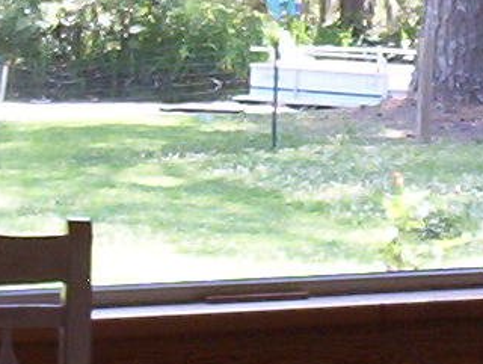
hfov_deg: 9.9
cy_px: 85
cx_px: 429
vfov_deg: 7.5
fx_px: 2781
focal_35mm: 199
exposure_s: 1/40.8
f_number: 4.5
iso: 100
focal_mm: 6
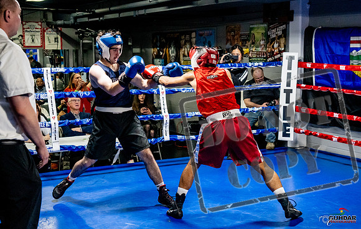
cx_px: 195
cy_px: 111
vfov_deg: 22.9
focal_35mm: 57
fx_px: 565
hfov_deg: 35.4
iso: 5000
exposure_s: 1/800
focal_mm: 35
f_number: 2.8
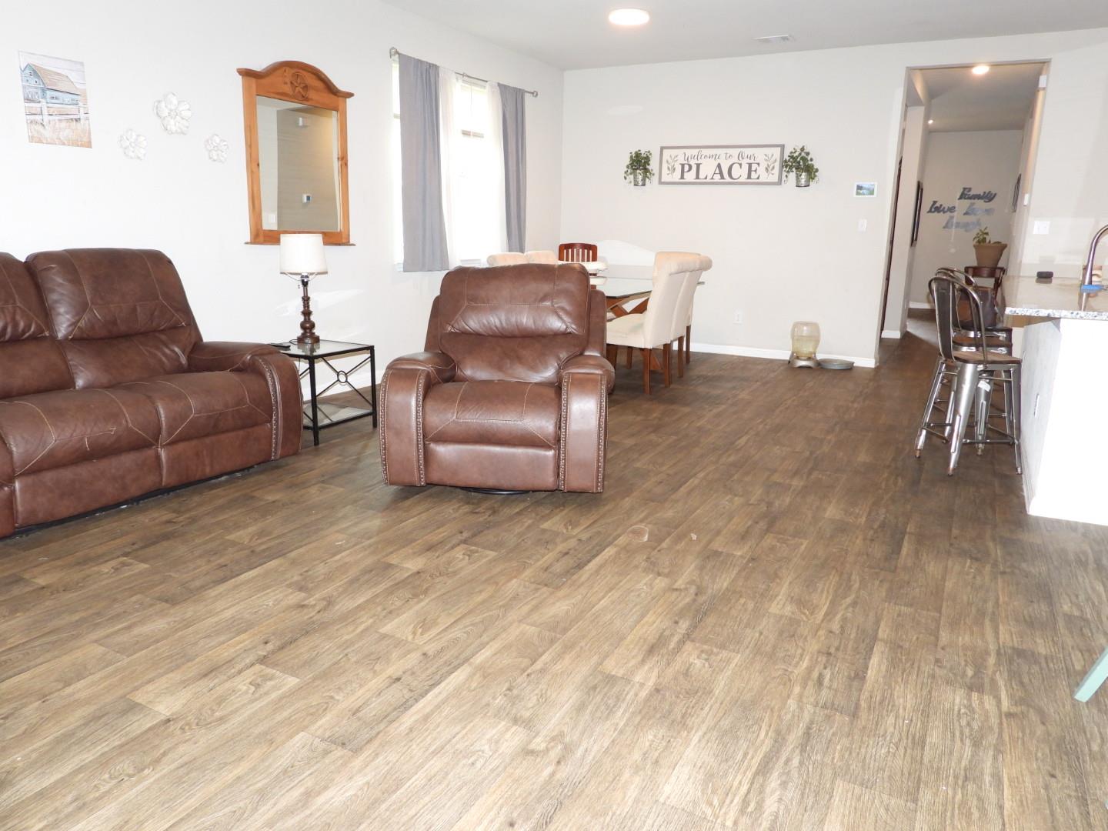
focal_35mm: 24
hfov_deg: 71.6
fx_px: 768
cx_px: 554
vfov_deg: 56.8
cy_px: 416
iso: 200
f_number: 2.8
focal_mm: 4.3
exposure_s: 1/30
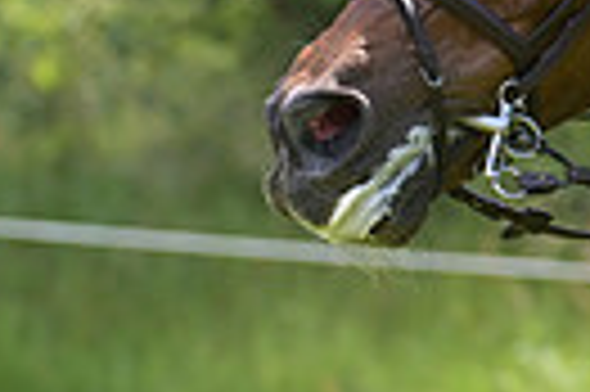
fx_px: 14519
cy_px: -205
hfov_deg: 2.3
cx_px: 1099
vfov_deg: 1.5
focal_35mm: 887
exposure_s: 1/1250
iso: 1250
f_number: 5.6
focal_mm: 200
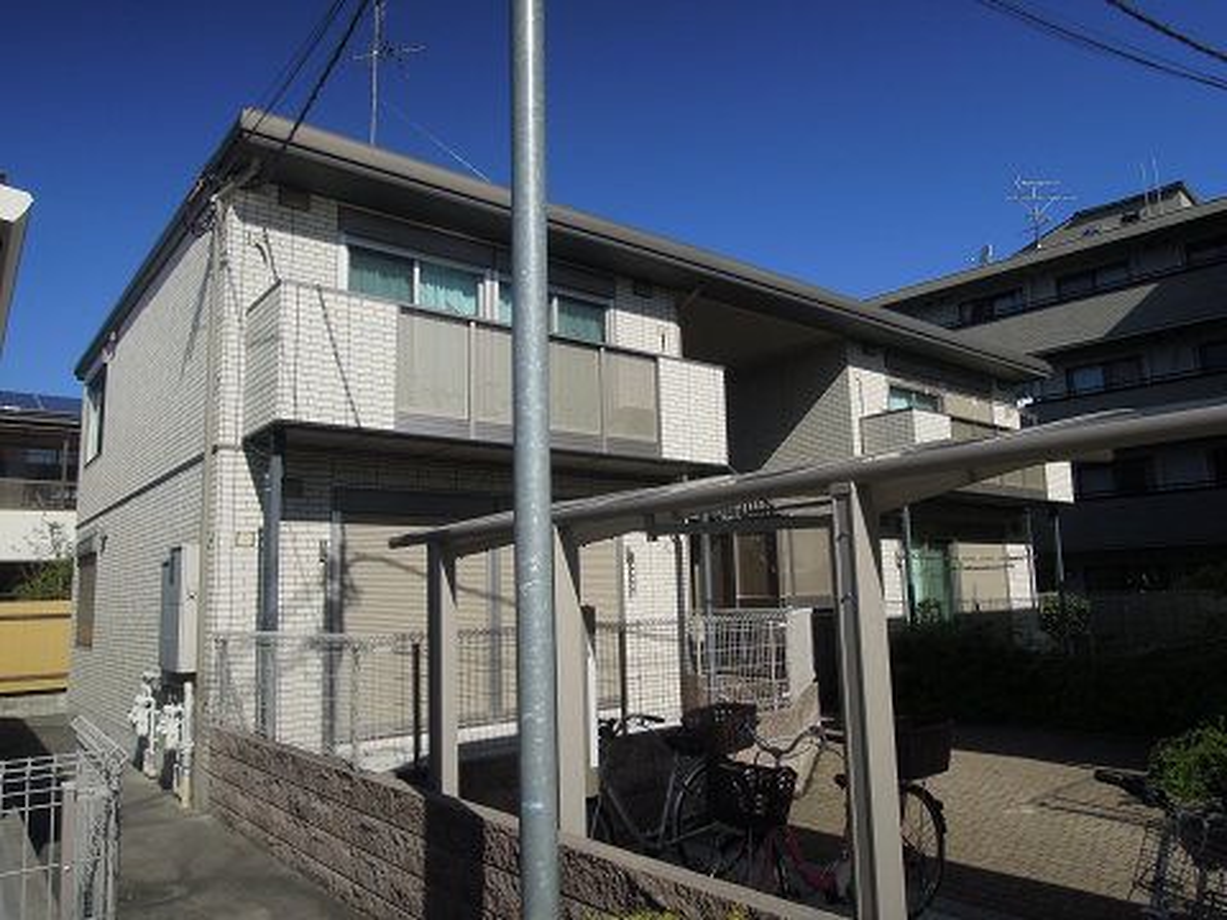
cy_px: 460
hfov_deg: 71.6
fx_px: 851
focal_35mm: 24
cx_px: 614
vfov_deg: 56.8
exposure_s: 1/1600
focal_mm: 4.3
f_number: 5
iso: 160
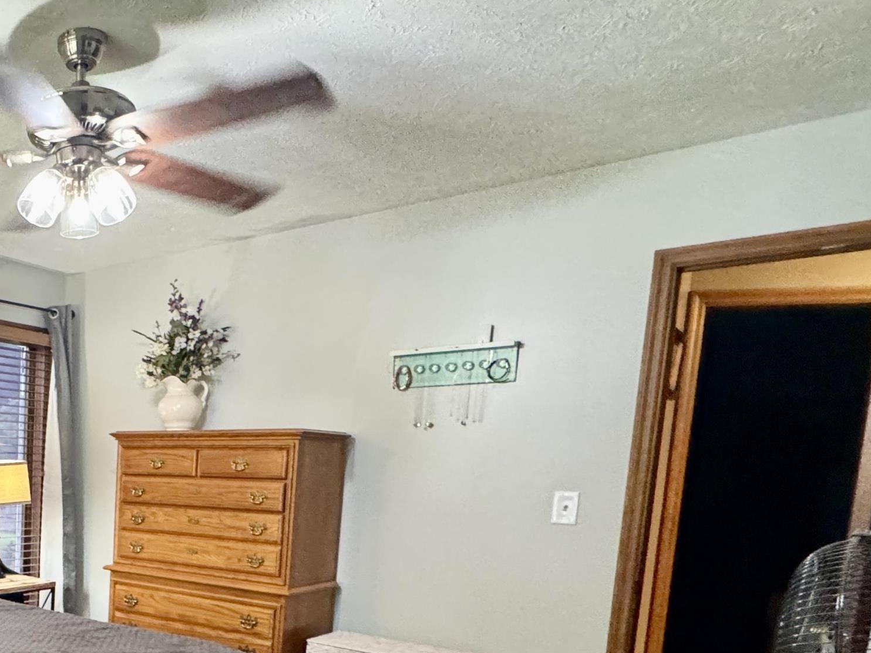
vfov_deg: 44.7
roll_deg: +0.8
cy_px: 562
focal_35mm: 29
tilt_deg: -7.5
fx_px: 730
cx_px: -10
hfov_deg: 49.6
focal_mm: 2.22
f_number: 2.2
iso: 800
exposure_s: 1/60
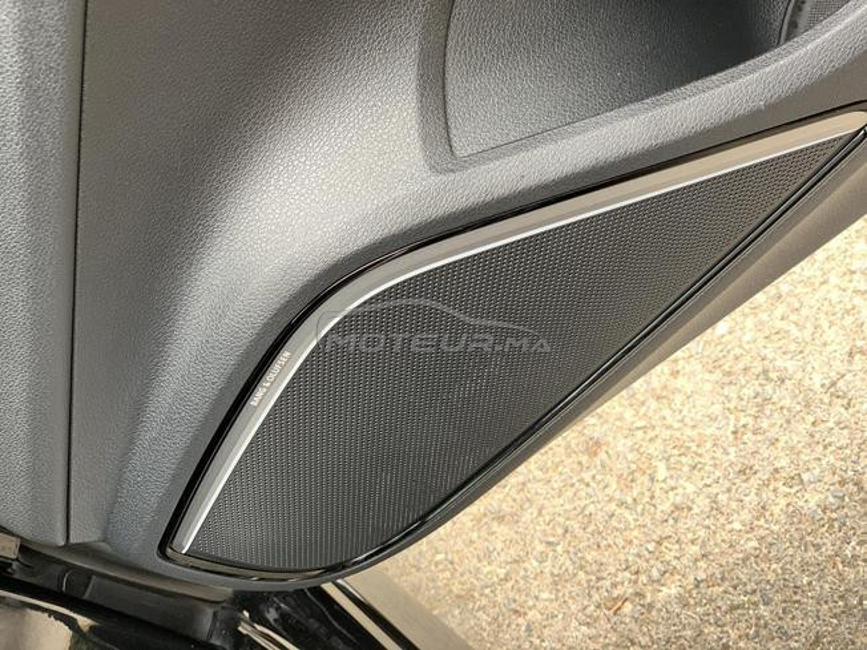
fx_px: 1302
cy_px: 325
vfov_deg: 28.0
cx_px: 434
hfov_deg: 36.8
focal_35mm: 52
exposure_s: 1/122
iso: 100
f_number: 2.4
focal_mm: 6
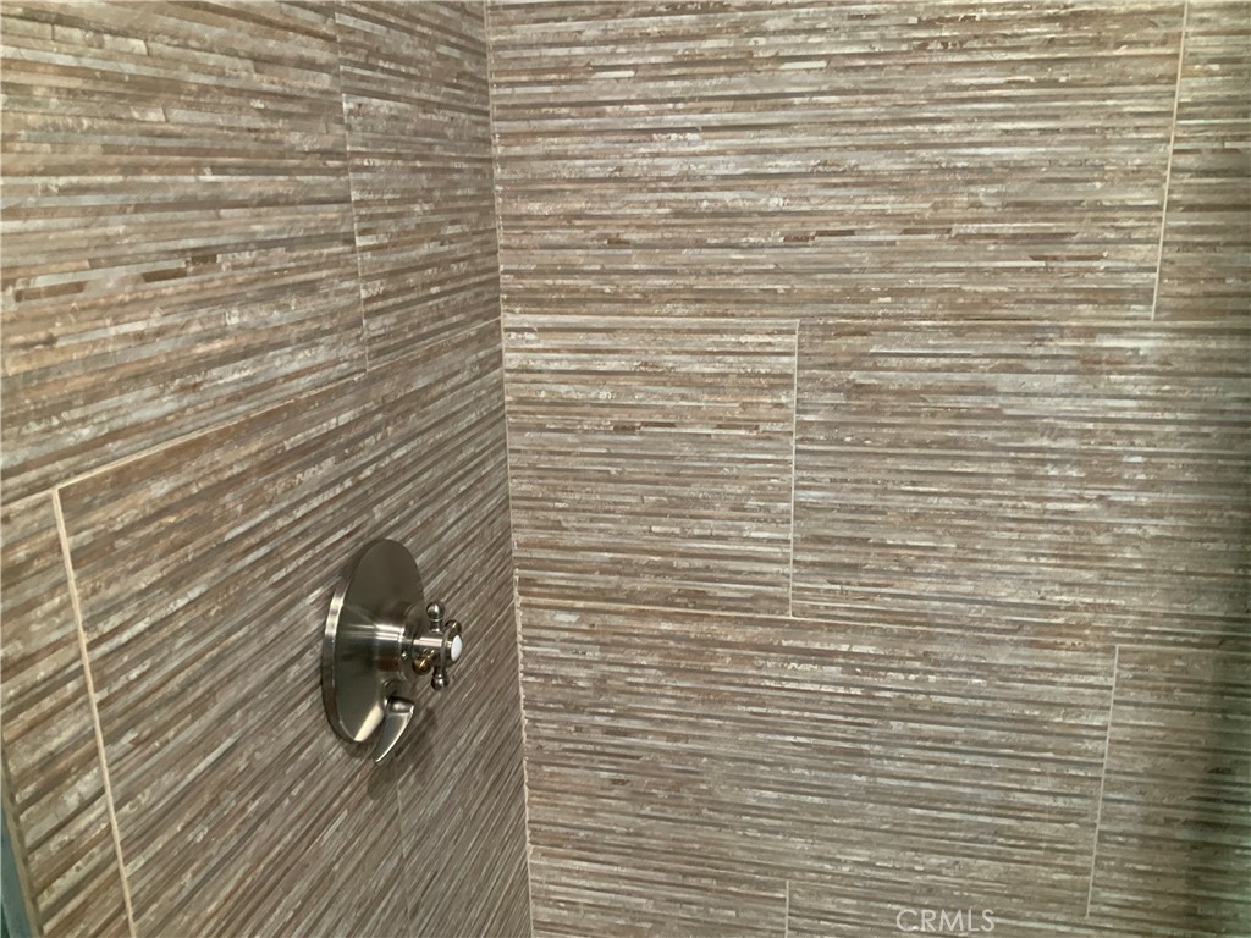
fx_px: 1048
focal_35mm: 29
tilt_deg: -15.4
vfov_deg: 48.2
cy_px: 469
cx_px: 626
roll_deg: +0.7
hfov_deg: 61.7
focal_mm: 3
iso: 250
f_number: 1.8
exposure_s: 1/60
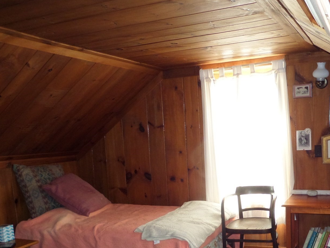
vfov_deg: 35.1
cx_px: 234
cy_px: 188
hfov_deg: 45.7
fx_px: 381
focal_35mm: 40
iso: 240
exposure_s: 1/30
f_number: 3.2
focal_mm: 4
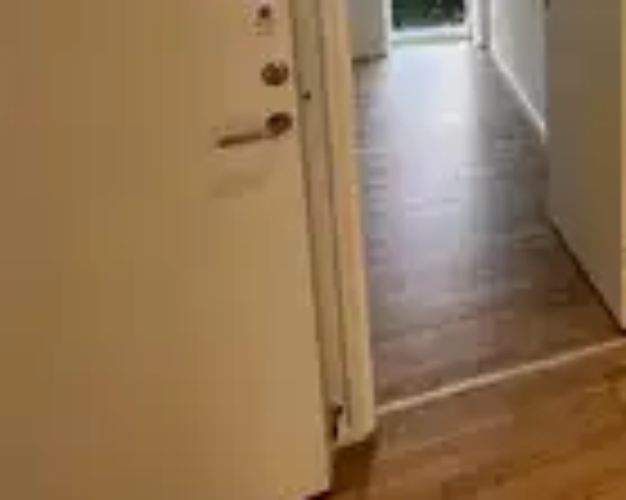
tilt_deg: -8.2
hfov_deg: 42.8
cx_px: 669
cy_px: -36
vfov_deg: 37.1
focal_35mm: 34
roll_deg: -0.9
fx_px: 629
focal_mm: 1.57
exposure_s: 1/99
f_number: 1.8
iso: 80
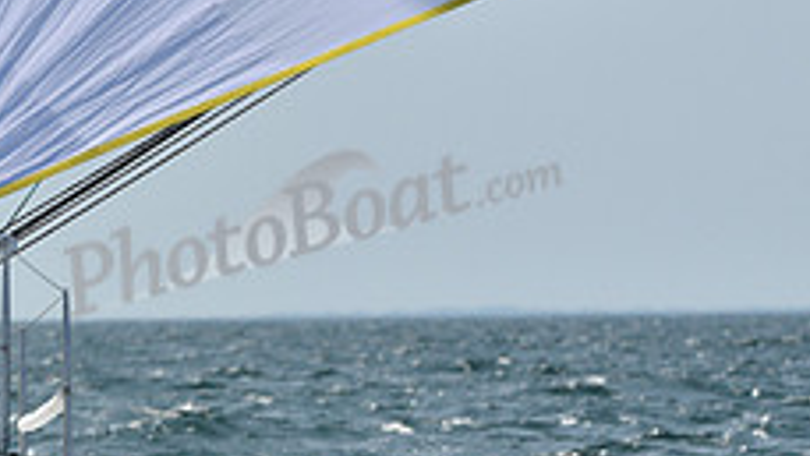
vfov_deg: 1.7
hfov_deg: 3.0
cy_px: 458
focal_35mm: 716
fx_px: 15384
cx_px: -117
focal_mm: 270
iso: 320
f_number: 11
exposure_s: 1/1000
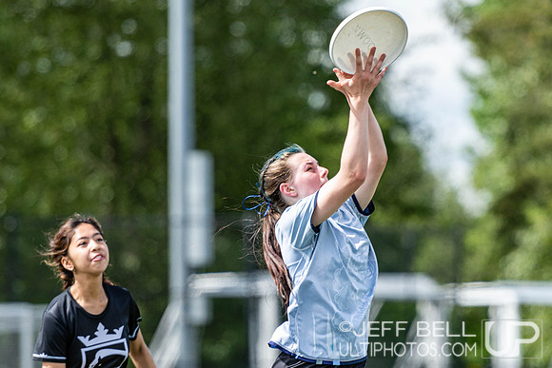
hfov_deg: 5.5
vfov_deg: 3.7
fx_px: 5720
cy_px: 192
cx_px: 346
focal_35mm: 373
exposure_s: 1/1600
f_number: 2.8
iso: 125
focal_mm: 195
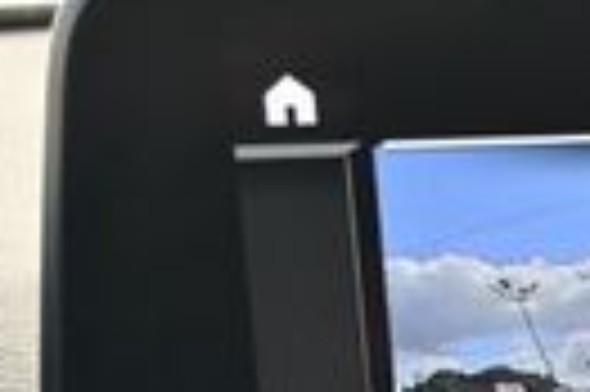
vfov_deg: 8.3
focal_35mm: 161
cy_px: 653
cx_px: 1266
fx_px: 2635
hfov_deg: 11.3
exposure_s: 1/250
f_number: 4.5
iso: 200
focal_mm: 22
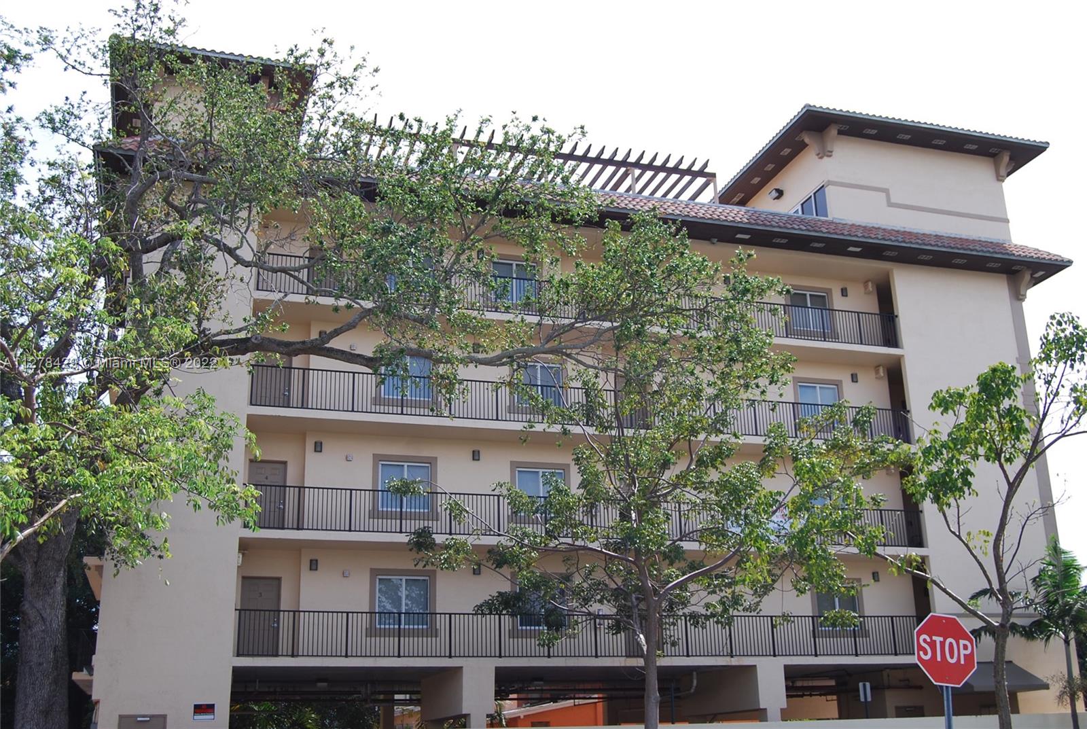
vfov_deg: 34.3
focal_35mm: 39
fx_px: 1180
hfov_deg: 49.5
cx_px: 544
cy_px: 364
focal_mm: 26
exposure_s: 1/200
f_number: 7.1
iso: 100
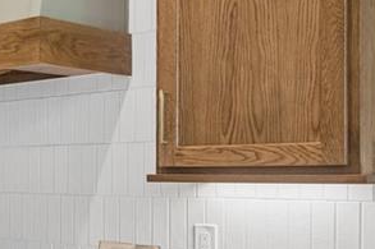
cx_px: -155
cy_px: 178
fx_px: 747
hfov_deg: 23.6
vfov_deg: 18.9
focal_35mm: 72
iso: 640
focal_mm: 20.5
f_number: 6.3
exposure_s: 1/50
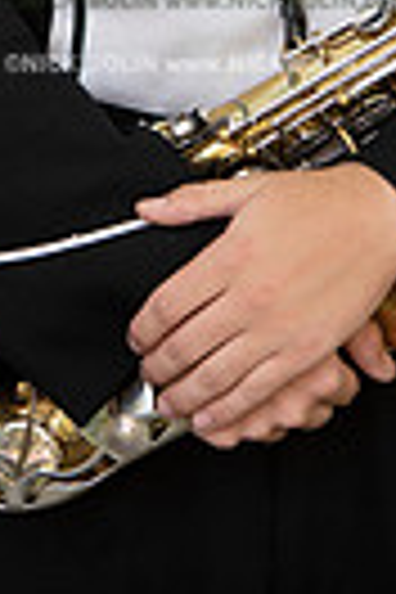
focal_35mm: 188
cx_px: 207
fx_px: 3102
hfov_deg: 7.3
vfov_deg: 10.5
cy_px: -369
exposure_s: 1/100
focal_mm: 55
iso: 800
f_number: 8
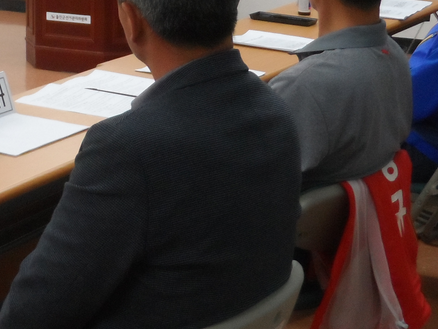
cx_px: 76
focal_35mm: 116
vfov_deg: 12.5
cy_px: -42
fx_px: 1468
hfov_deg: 16.8
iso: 320
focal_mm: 6.8
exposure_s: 1/45
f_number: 3.7
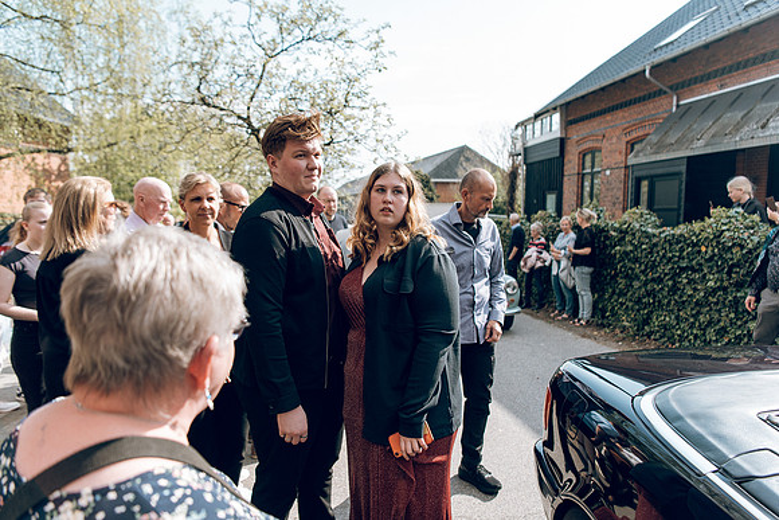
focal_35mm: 24
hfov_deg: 73.7
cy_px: 260
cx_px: 390
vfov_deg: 53.2
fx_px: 519
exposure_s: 1/800
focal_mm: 24
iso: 100
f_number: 2.8
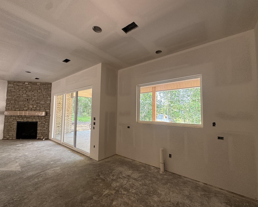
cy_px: 106
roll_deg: -1.0
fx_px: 115
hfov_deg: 96.8
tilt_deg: +3.9
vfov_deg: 84.0
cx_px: 131
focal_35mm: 15
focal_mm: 2.22
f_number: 2.2
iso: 100
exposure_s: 1/99
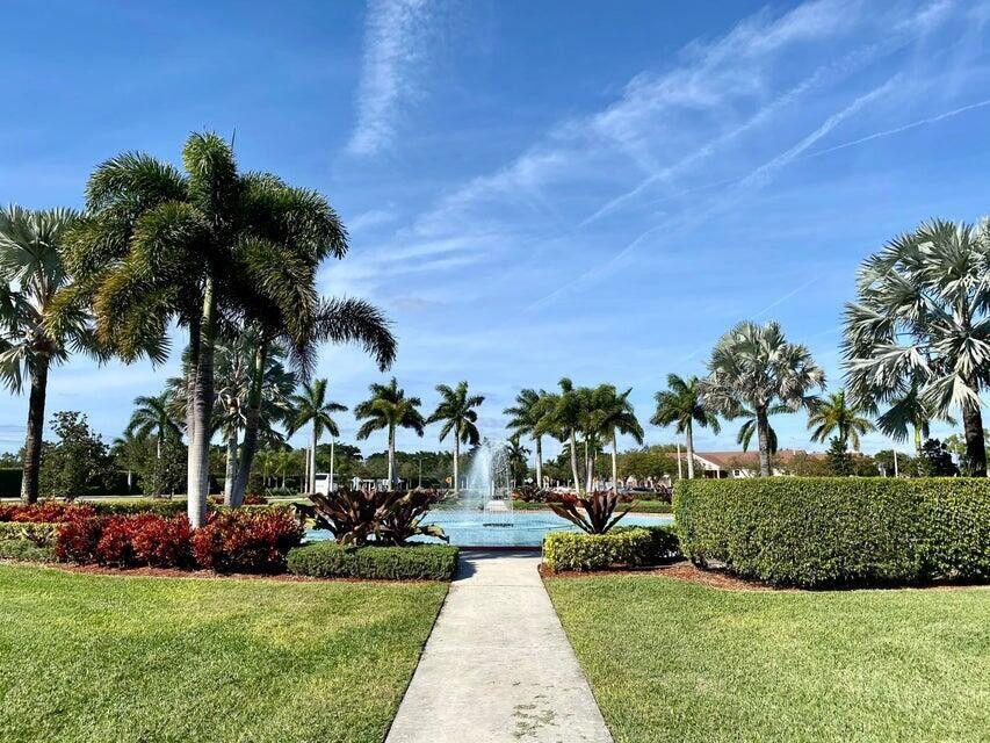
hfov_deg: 67.3
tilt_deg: +9.5
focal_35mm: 26
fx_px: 744
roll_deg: +0.3
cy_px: 372
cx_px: 495
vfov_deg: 53.1
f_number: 1.8
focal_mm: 4.25
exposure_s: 1/3623
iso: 32
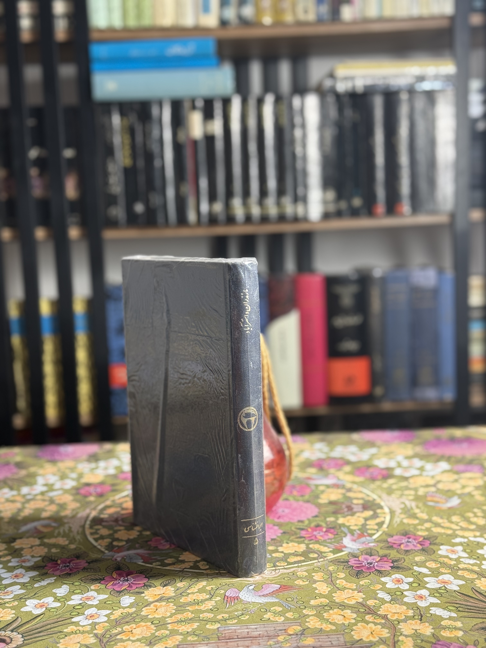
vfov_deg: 39.7
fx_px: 899
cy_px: 324
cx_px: 243
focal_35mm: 48
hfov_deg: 30.3
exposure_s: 1/50
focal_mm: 6.76
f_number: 1.78
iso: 80
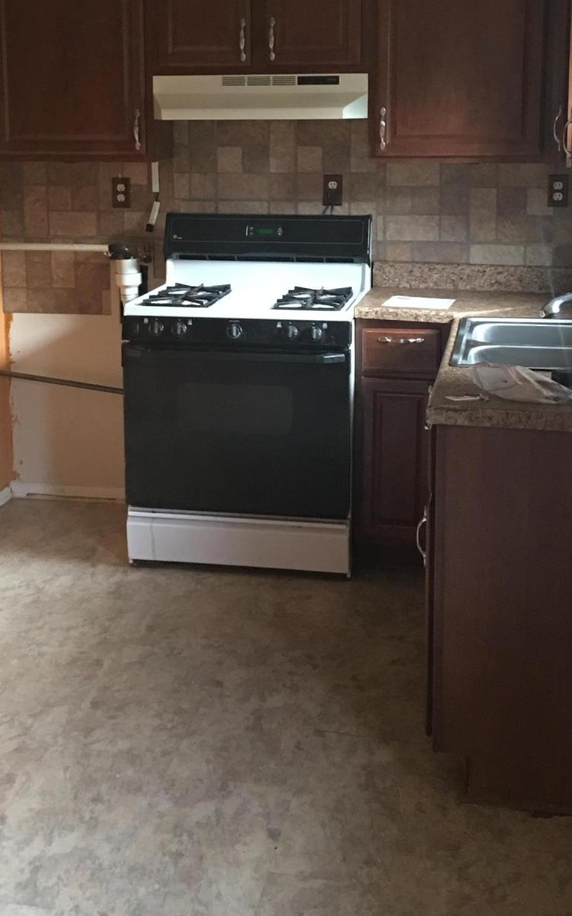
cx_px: 248
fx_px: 1272
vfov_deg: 39.2
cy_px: 329
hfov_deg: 25.3
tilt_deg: -7.3
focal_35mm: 51
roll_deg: +0.2
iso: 100
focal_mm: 4.15
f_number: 2.2
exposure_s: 1/10
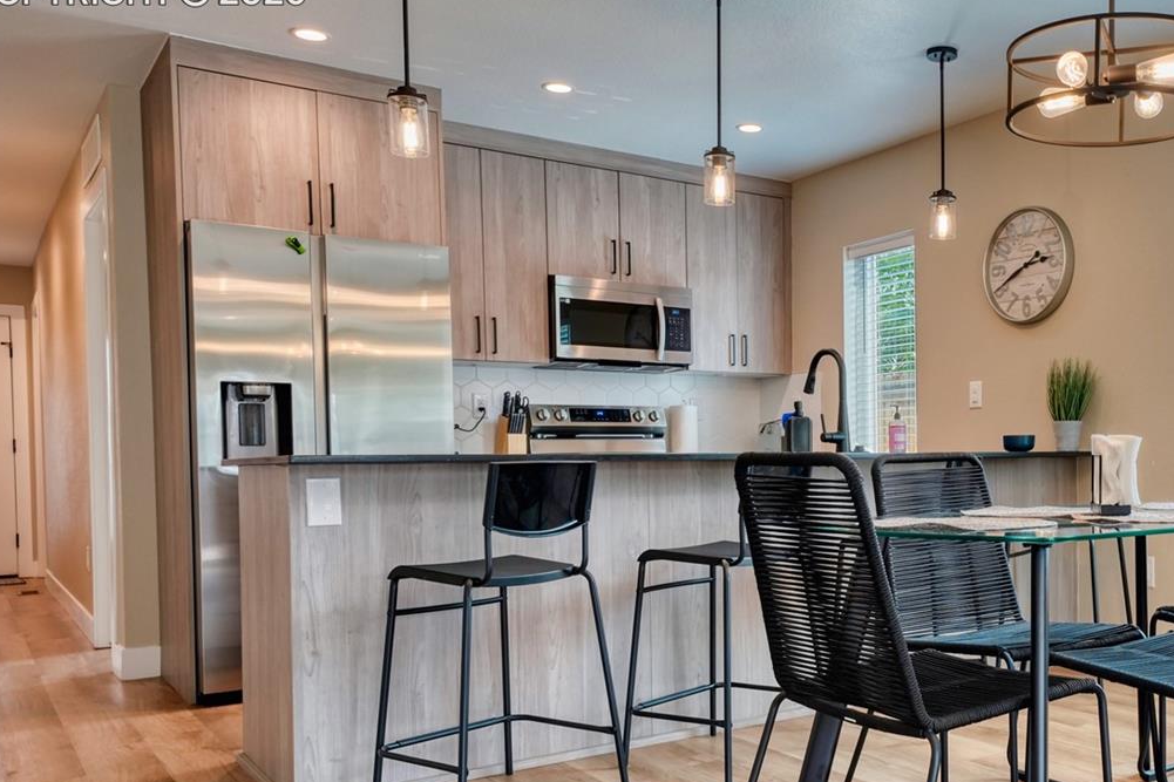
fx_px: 1109
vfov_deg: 38.7
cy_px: 475
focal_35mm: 34
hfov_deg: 53.0
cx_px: 897
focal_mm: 21
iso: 1250
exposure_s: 1/60
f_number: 7.1
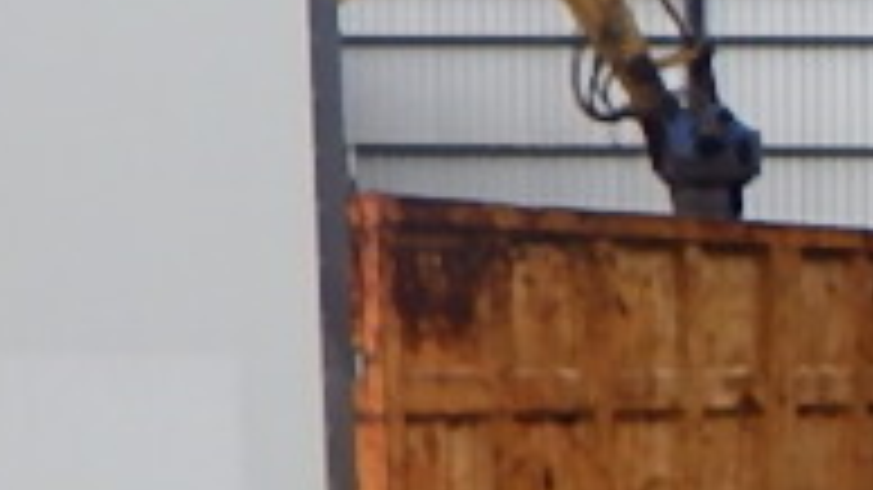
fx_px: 3726
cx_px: 2277
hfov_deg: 10.8
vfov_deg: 7.5
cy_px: 611
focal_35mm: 161
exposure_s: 1/800
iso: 125
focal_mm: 5
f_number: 4.2
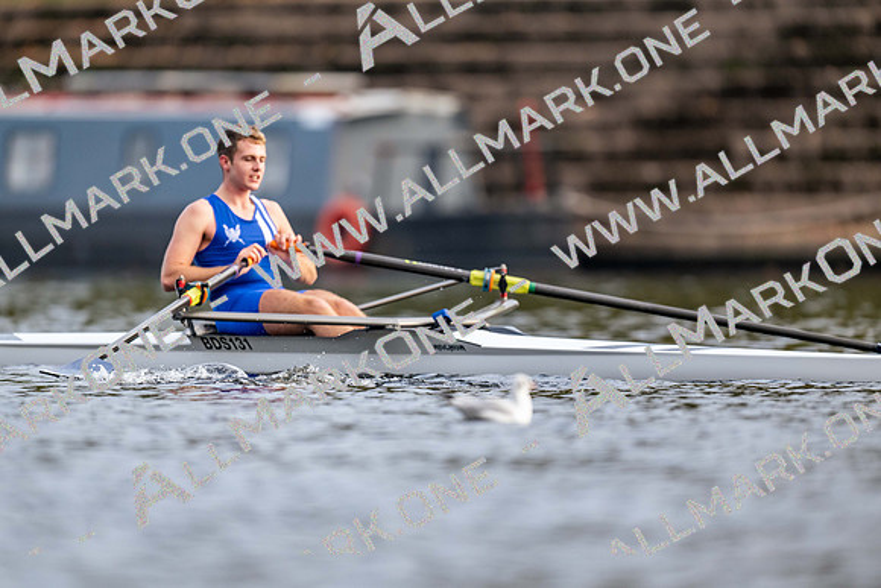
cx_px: 440
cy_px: 294
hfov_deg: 3.4
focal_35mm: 600
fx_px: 14686
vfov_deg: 2.3
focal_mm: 600
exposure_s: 1/2500
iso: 1400
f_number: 4
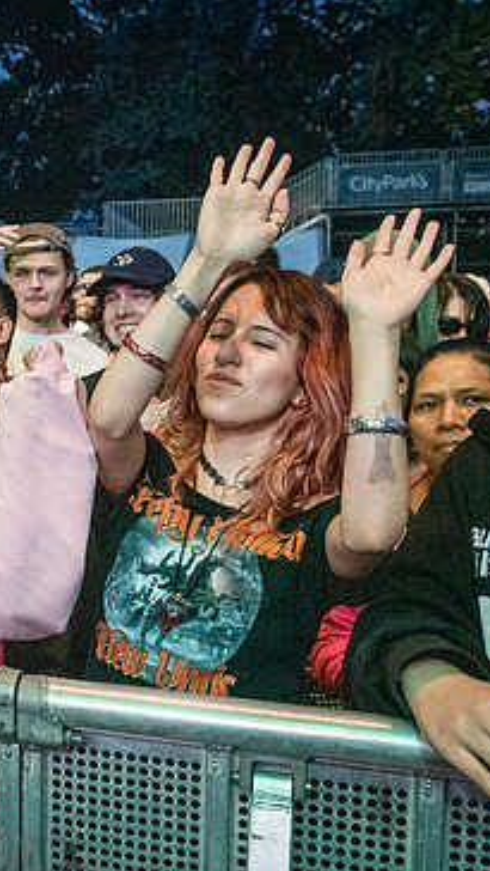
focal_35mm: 48
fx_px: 1108
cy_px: 441
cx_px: -81
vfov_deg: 42.9
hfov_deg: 23.1
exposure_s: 1/800
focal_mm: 28
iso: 5000
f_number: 4.5
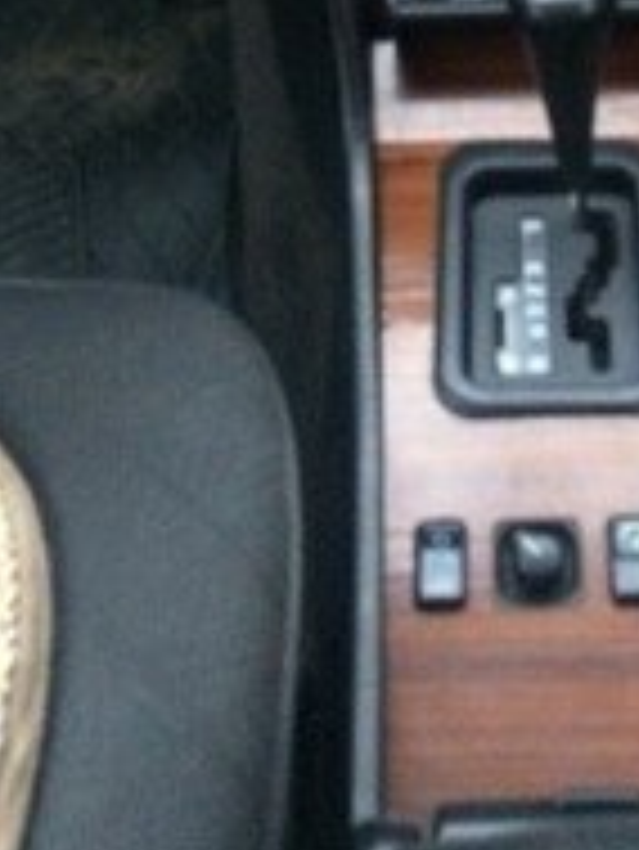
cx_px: 544
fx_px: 1868
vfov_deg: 23.0
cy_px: -229
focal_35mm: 76
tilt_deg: -32.8
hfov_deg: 19.1
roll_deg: +0.0
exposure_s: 1/20
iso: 320
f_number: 2.2
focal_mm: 4.15
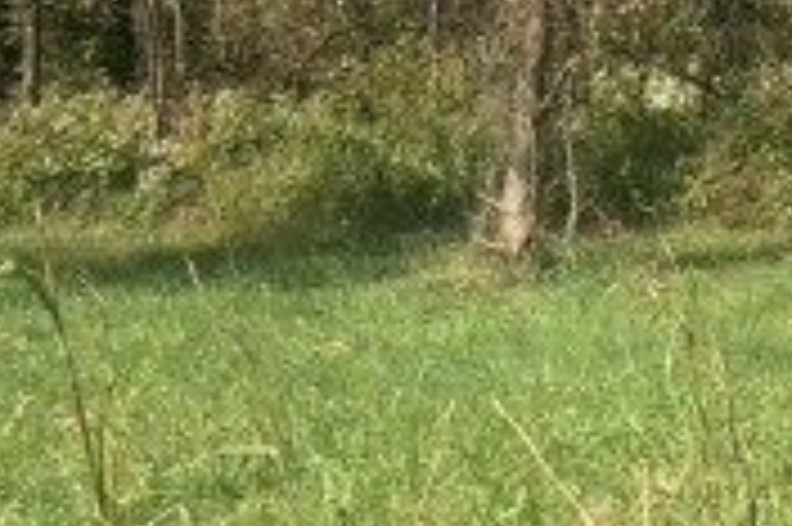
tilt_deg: +5.7
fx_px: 2791
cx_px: 950
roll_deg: -0.1
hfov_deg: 15.6
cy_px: -310
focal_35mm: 127
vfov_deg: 10.3
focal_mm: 3.99
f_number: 1.8
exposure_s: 1/1066
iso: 20
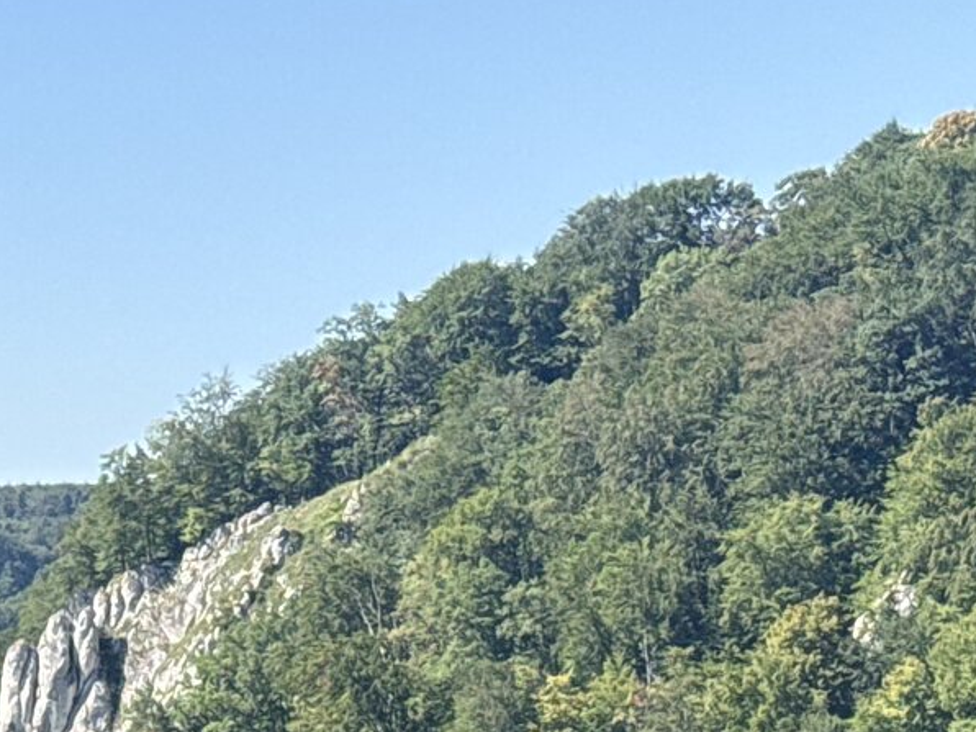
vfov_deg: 8.9
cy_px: 1207
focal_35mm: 161
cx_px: -491
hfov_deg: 11.7
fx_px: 4539
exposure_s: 1/2088
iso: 100
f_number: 1.78
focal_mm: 6.76
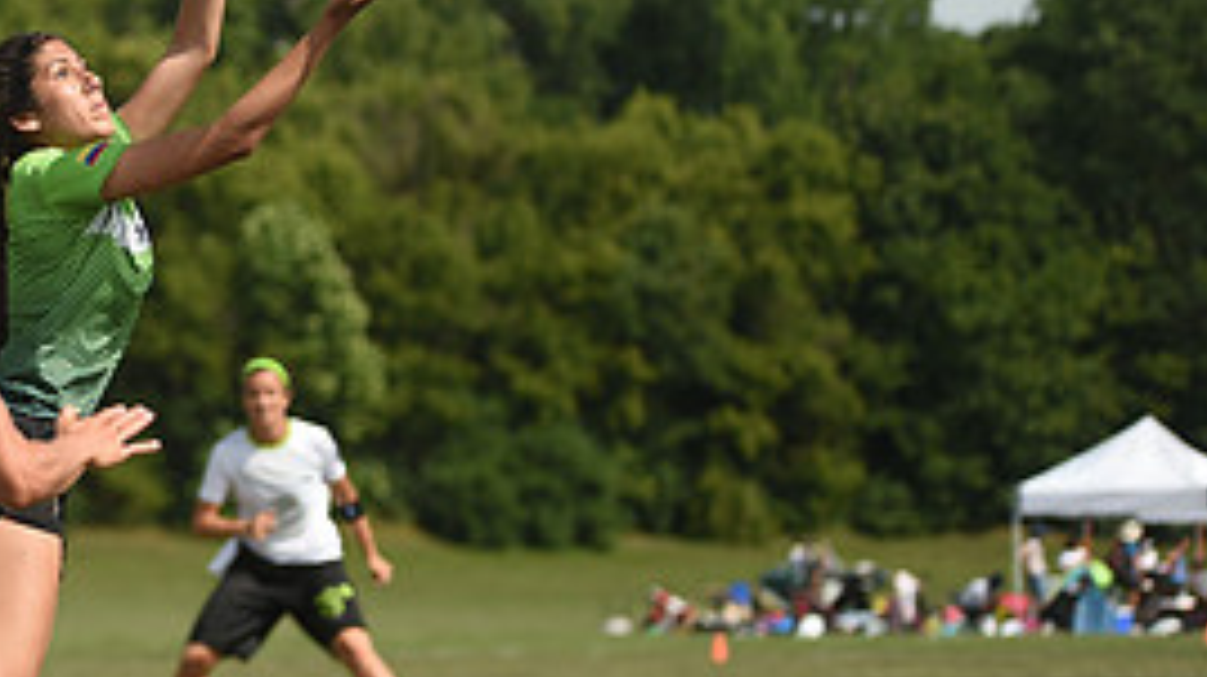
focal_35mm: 237
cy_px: 356
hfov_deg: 9.0
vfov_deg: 5.1
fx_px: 7581
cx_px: -40
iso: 100
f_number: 3.2
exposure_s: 1/2000
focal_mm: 105
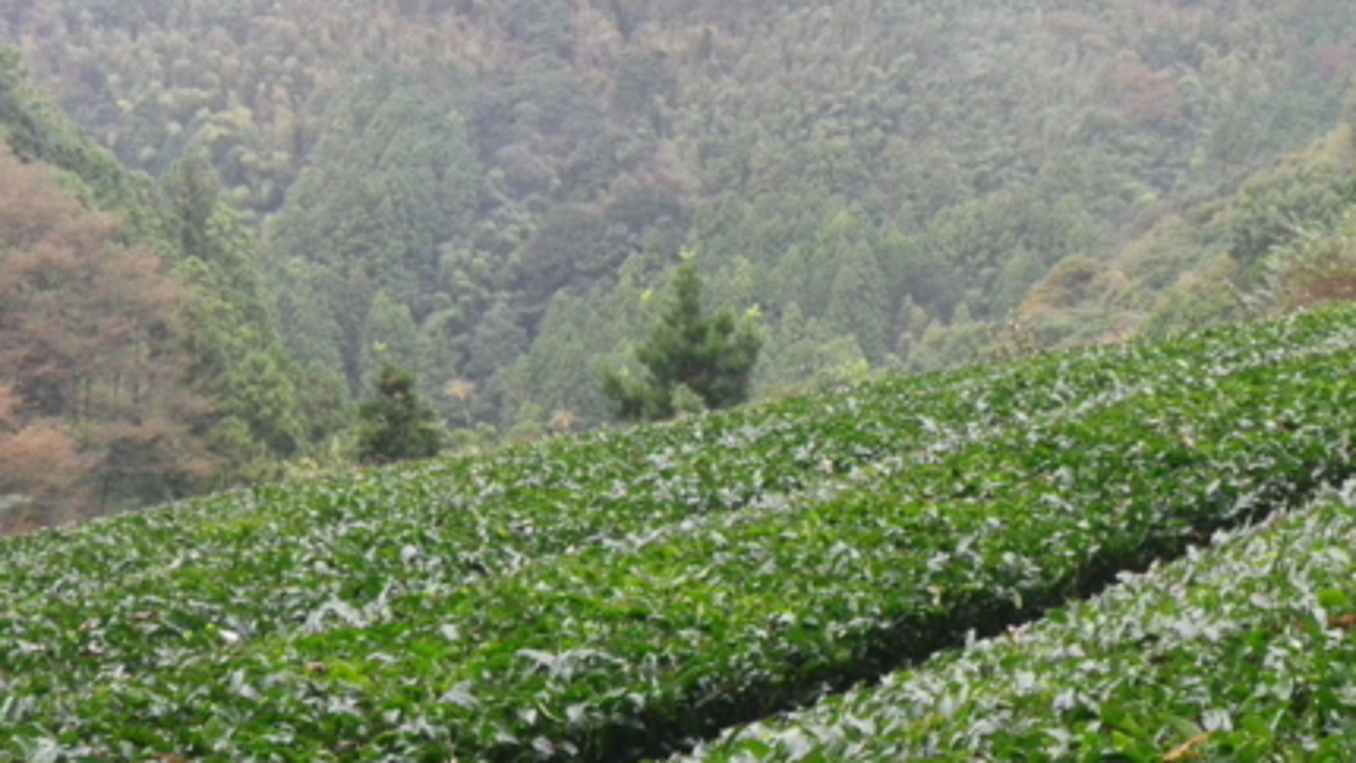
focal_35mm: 71
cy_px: 271
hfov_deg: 29.6
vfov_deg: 17.0
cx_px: 836
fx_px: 2553
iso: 200
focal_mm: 6.2
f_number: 3.8
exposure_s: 1/60
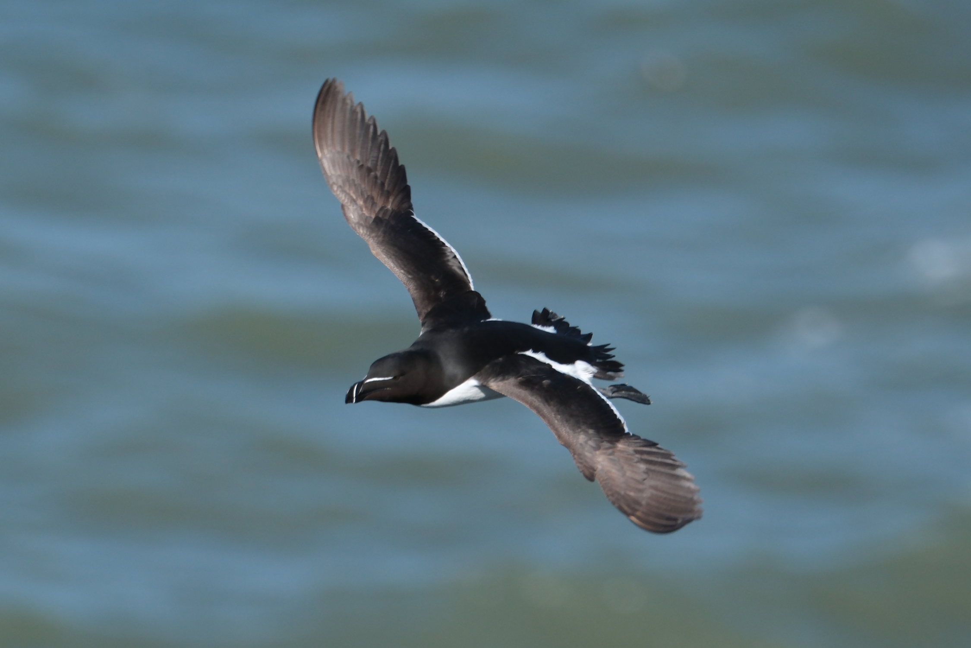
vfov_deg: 2.4
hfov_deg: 3.6
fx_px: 15292
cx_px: 486
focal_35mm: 567
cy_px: 324
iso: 500
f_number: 7.1
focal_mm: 377.7
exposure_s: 1/1000
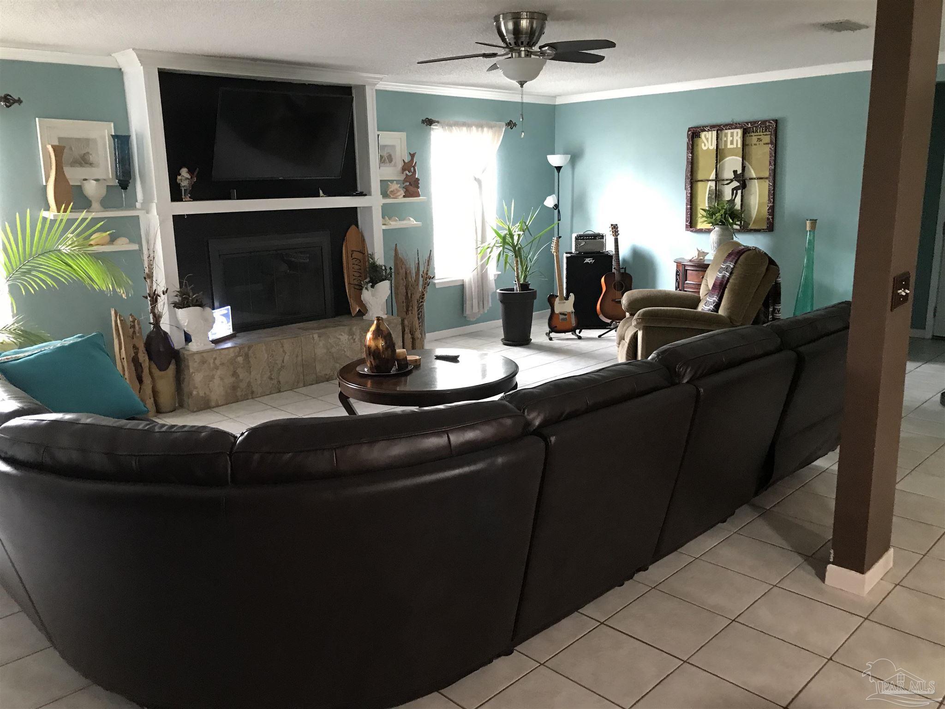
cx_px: 472
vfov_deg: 49.7
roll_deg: +2.2
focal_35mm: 28
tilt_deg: -14.5
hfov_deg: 63.4
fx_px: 764
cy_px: 354
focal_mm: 3.99
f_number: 1.8
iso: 100
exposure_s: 1/13
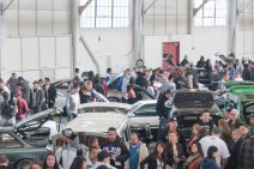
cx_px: 183
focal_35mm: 145
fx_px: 1022
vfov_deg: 9.4
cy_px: 168
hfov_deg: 14.1
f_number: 4.5
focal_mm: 32
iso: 200
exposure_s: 1/20
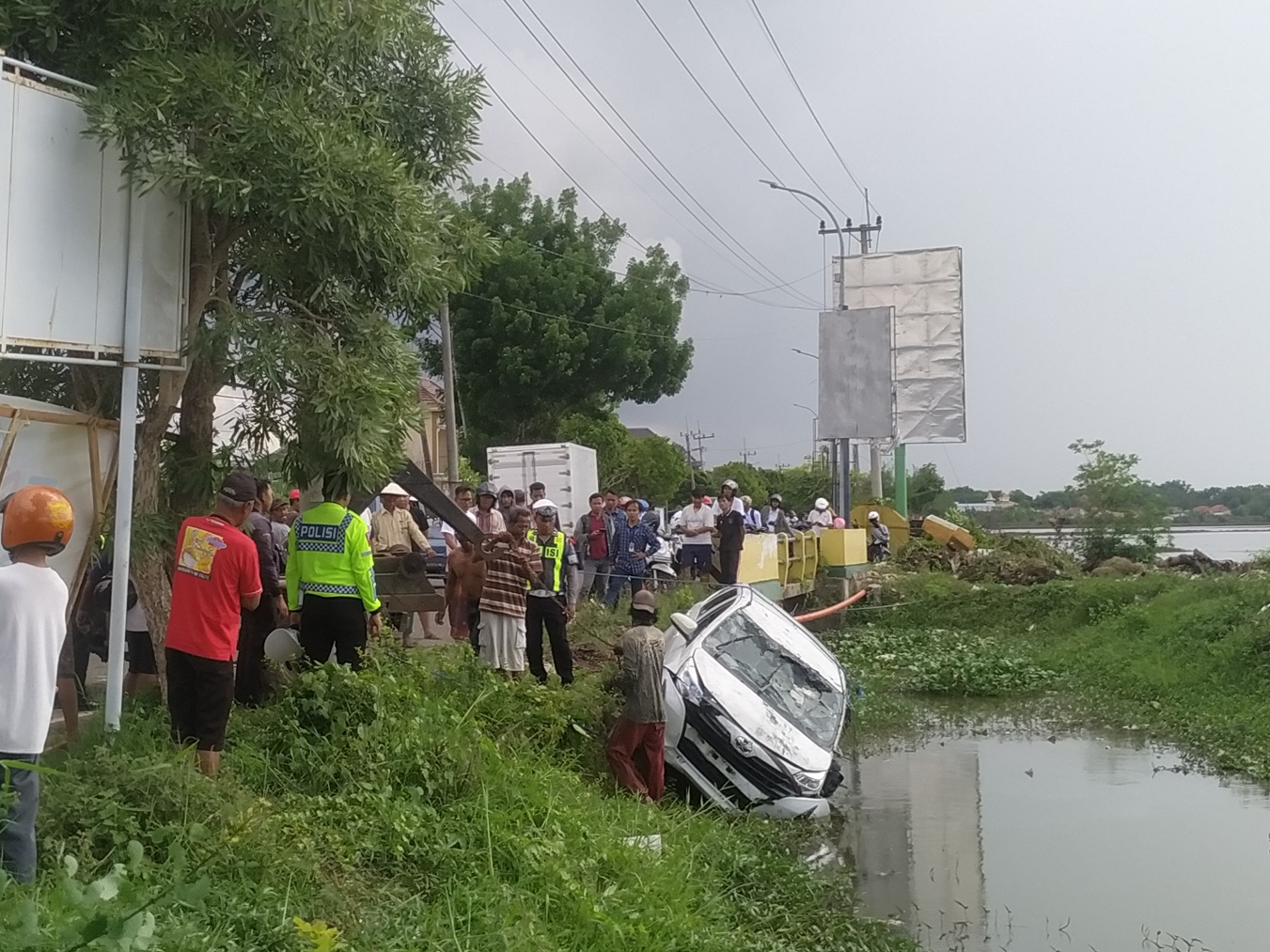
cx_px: 514
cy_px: 390
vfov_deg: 48.0
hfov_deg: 61.2
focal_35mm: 29
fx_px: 1064
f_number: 1.9
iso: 160
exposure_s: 1/1682
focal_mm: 3.94
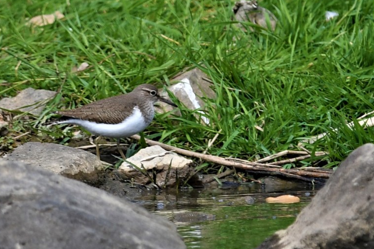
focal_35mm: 868
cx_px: 188
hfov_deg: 2.4
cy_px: 96
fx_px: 9017
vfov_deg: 1.6
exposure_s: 1/640
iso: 250
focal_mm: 420
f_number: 7.1
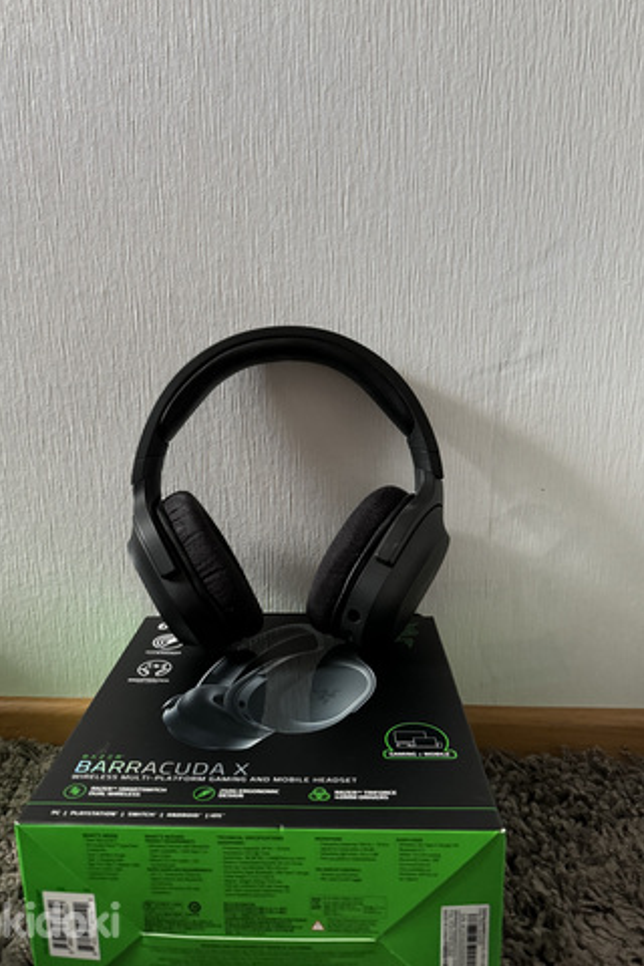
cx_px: 297
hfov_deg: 49.5
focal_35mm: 26
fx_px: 698
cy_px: 487
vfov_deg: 69.4
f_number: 1.78
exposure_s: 1/60
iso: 800
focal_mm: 6.76
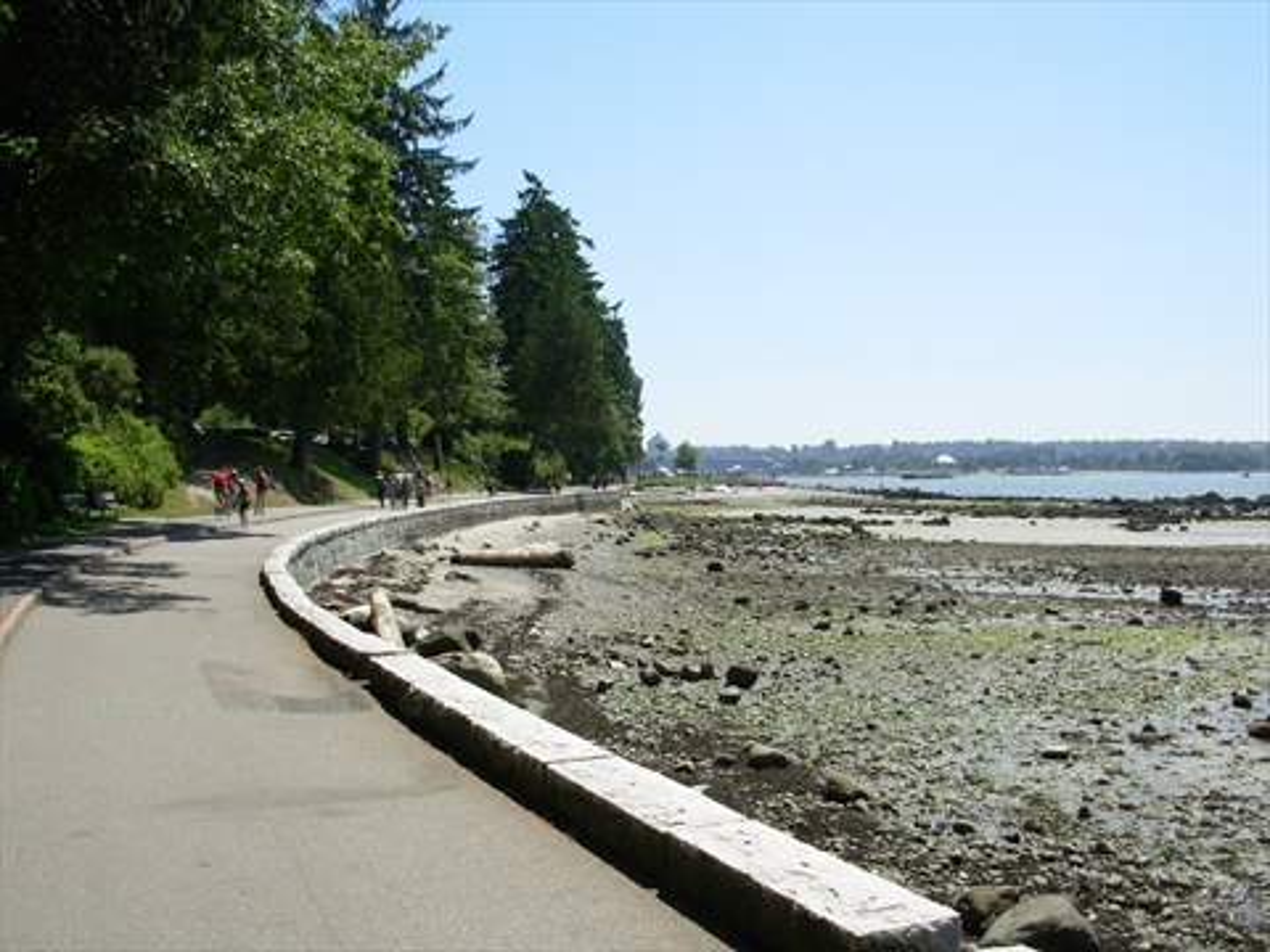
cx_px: 635
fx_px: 1394
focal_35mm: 38
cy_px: 476
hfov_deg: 49.0
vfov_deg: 37.7
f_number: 2.9
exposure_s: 1/1024
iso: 50
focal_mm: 6.3
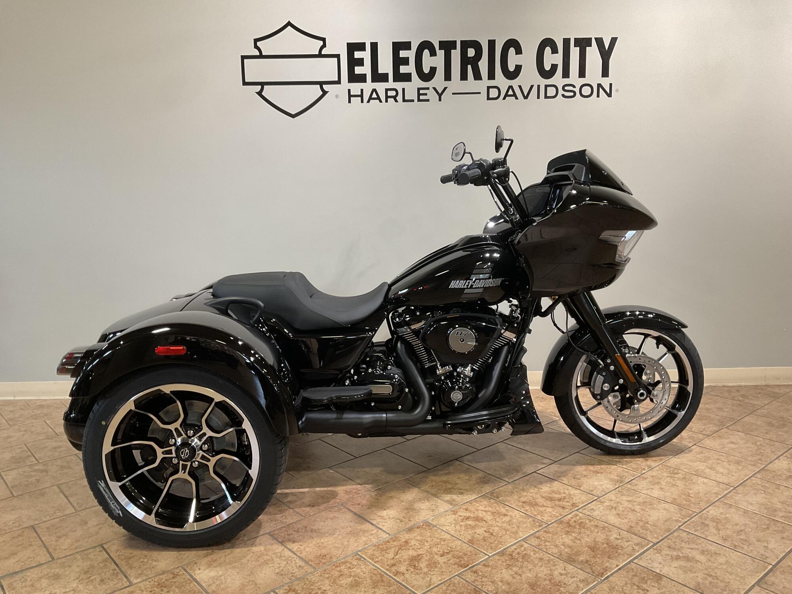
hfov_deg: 61.7
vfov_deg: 48.2
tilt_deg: -9.9
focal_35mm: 29
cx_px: 396
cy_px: 297
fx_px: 664
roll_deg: +0.8
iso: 80
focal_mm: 3
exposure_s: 1/60
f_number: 1.8
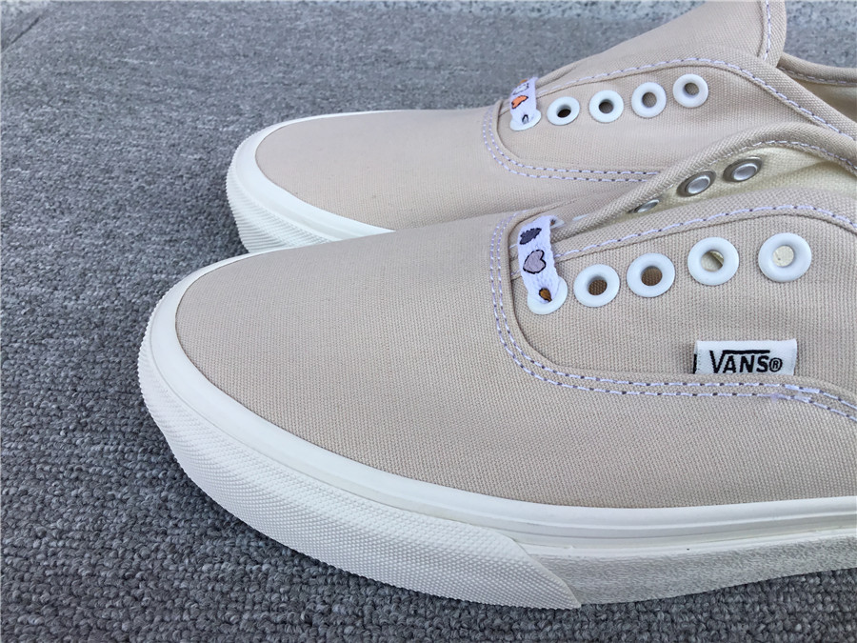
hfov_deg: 58.4
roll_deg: -3.4
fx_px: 767
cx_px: 428
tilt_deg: -37.8
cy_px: 322
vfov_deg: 45.4
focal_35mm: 31
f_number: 2.4
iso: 25
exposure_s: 1/413
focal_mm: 3.3
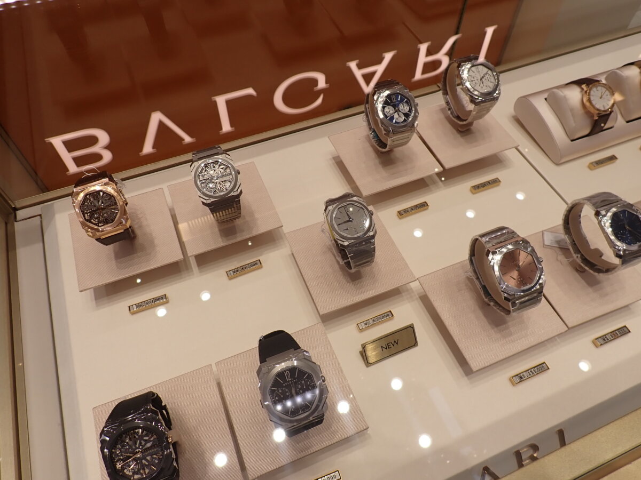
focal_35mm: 25
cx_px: 320
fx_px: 463
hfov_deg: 69.4
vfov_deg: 54.9
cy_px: 240
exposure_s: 1/160
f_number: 2.8
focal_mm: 4.5
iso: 100
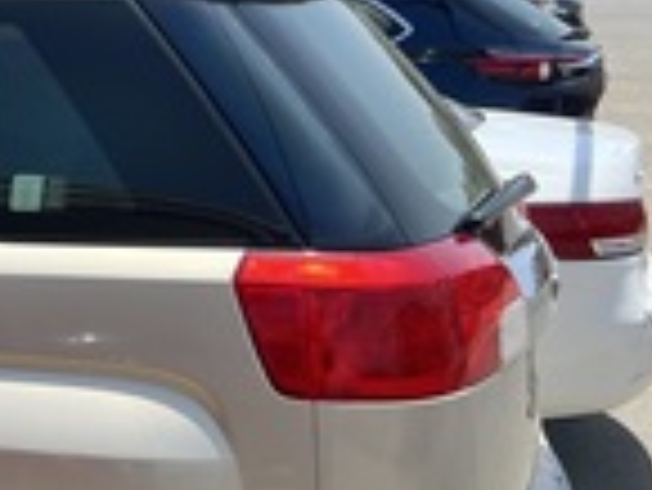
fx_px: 1546
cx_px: -317
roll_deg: +2.3
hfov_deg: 20.5
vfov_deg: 17.9
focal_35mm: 82
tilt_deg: -13.9
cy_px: 348
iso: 50
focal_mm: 5.7
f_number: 1.5
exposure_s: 1/2632
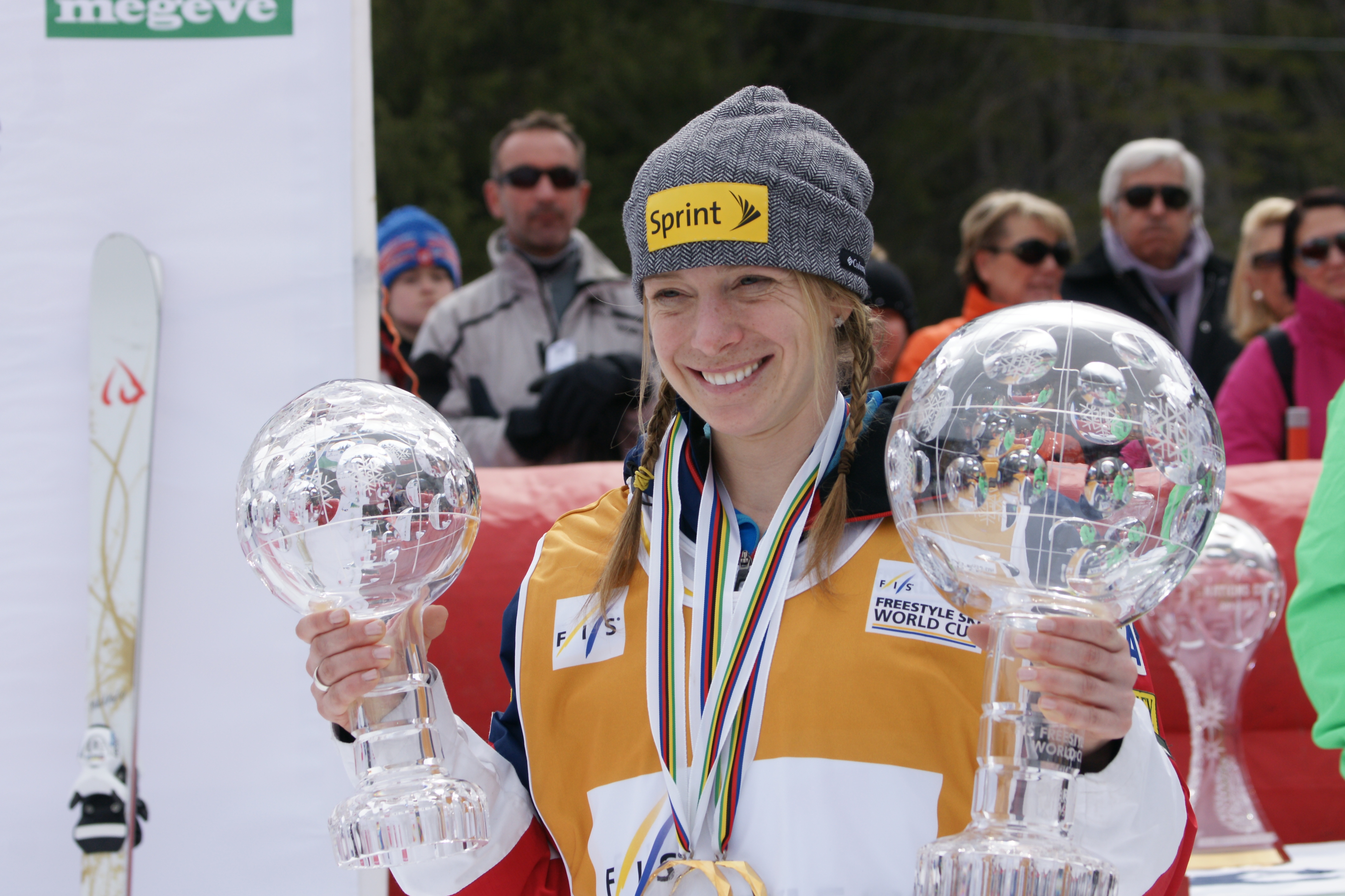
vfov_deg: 10.2
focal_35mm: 135
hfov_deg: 15.2
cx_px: 672
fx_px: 5043
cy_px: 448
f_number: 6.3
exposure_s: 1/800
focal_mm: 90
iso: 200
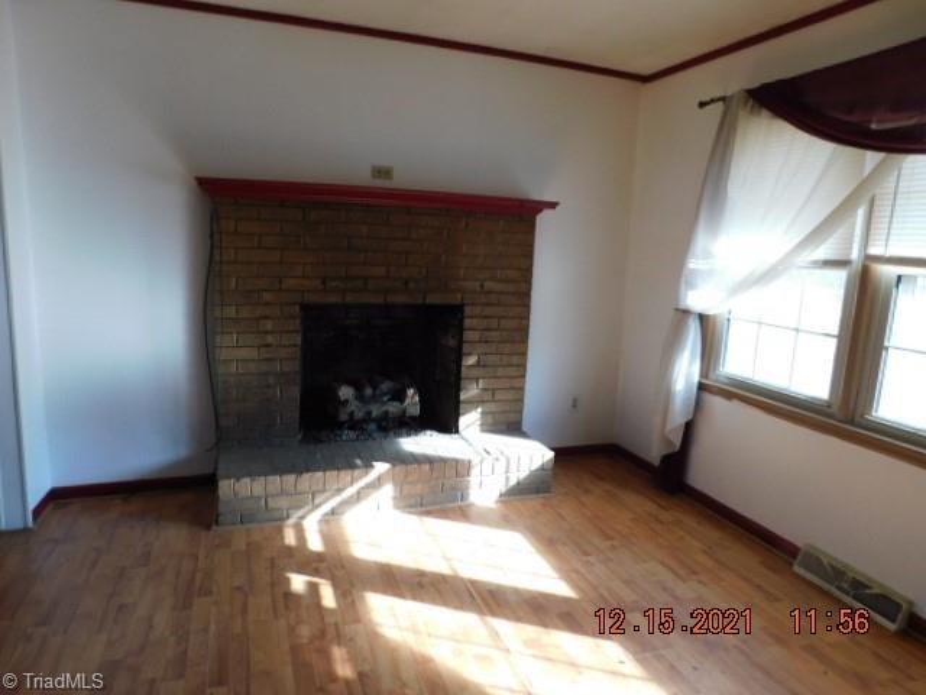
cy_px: 348
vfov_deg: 58.9
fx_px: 615
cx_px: 463
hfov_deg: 73.9
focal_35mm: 23
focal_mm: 4
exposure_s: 1/80
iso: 125
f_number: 3
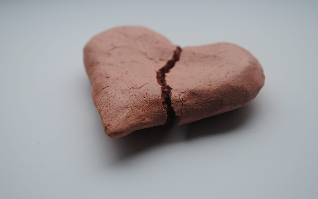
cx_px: 160
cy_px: 106
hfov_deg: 31.5
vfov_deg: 20.0
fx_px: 563
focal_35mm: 65
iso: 160
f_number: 5.6
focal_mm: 42
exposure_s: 1/125
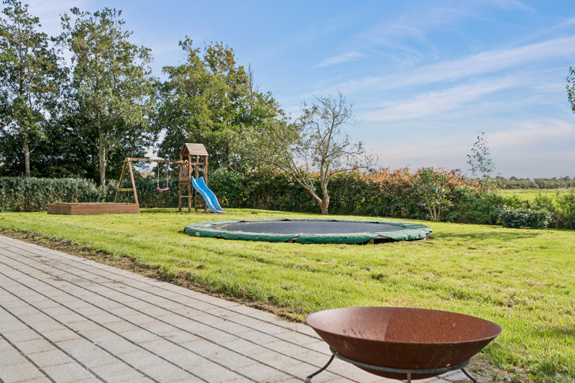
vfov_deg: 37.8
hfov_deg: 54.4
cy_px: 192
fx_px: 559
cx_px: 288
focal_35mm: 35
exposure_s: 1/640
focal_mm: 35
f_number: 5
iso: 160
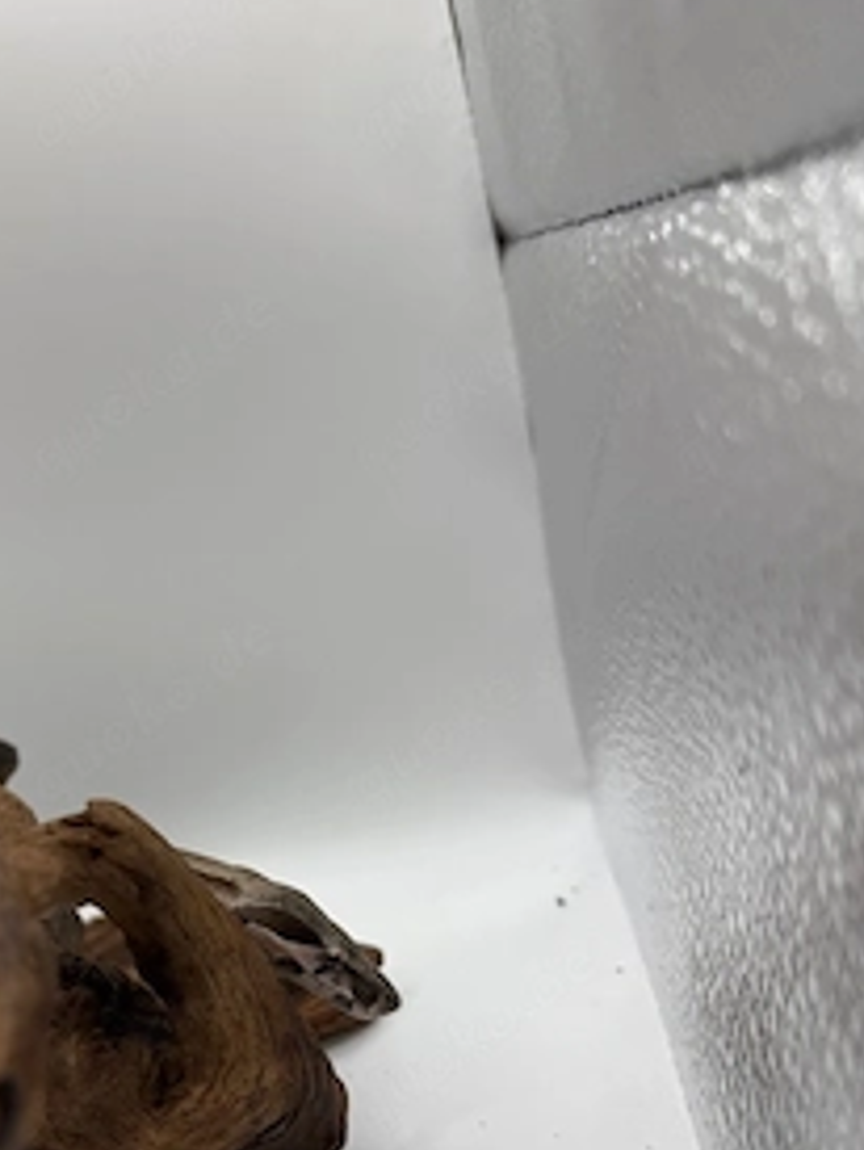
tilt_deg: -18.1
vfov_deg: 51.7
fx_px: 1163
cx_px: 243
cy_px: 755
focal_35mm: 35
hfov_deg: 39.9
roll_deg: +14.2
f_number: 1.78
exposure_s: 1/497
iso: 80
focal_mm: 6.76
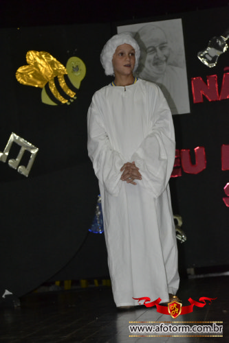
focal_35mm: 93
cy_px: 172
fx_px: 888
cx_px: 114
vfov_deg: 21.9
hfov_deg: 14.7
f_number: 5
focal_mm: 62
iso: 3200
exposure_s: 1/60
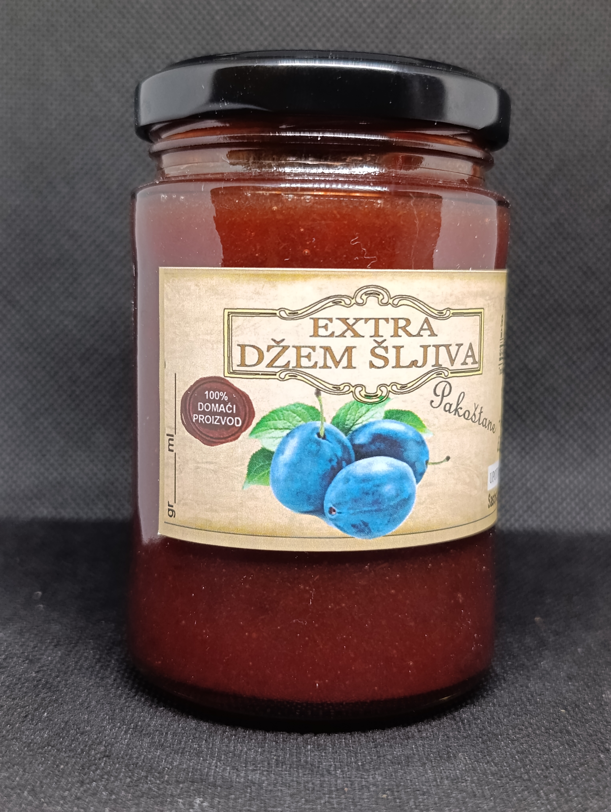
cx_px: 306
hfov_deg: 31.6
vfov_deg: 41.2
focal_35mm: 46
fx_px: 1080
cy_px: 406
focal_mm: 6.11
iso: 949
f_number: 1.65
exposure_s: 1/100
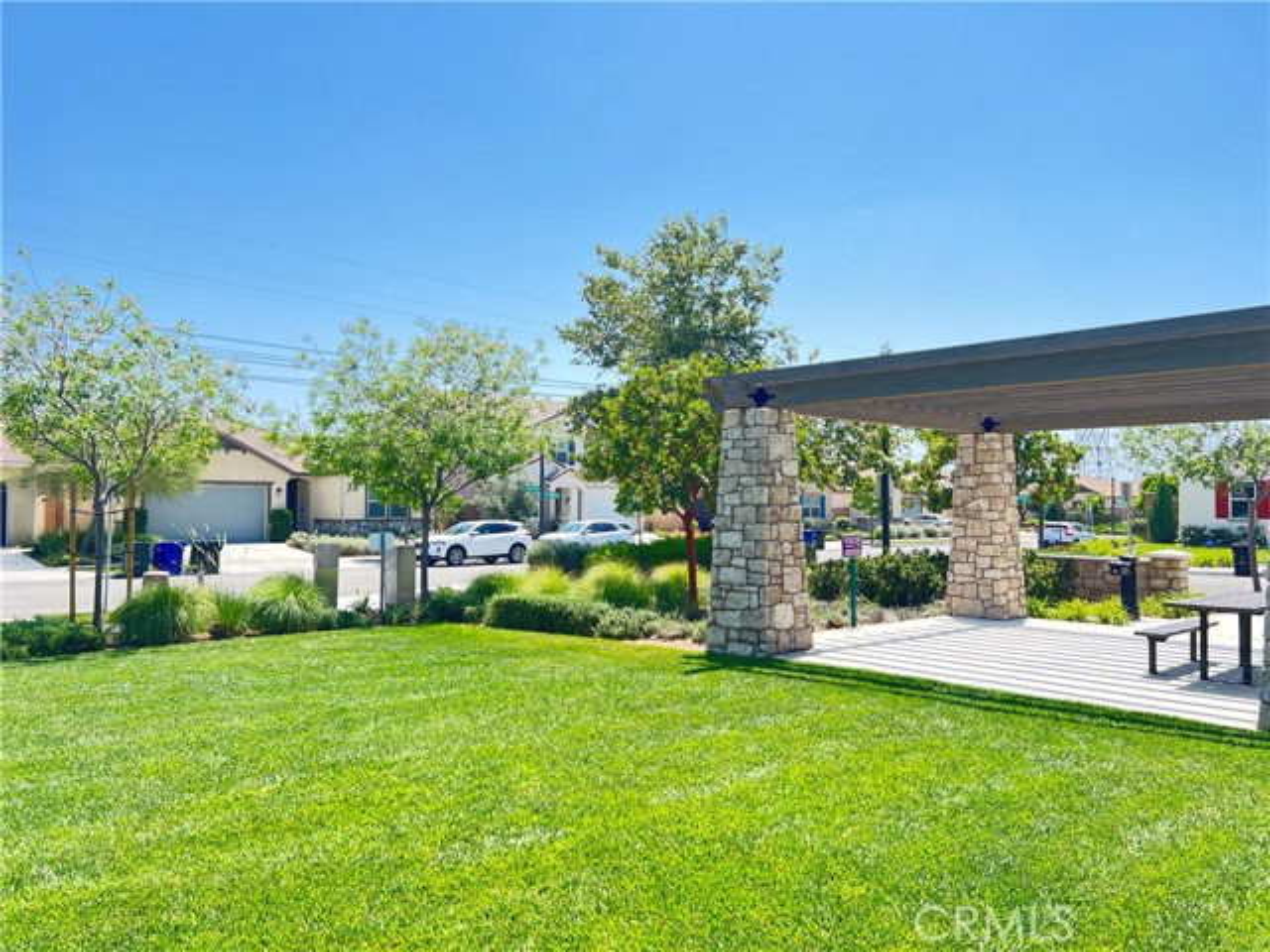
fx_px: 954
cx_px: 635
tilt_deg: +1.3
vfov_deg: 53.1
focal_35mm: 26
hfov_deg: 67.3
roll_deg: -0.5
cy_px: 476
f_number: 1.5
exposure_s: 1/974
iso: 50
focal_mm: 5.7
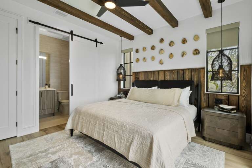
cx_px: 126
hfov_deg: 100.4
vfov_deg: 77.3
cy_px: 84
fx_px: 105
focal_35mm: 15
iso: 320
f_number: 9
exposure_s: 1/15
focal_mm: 10
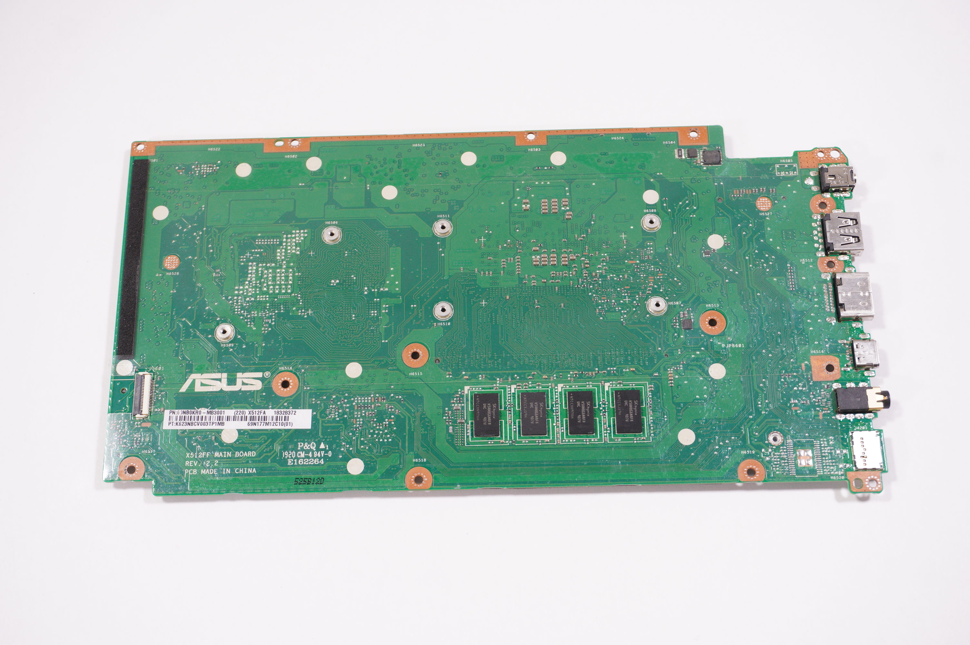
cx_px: 485
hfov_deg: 41.1
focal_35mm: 48
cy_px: 322
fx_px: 1292
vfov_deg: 28.0
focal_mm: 32
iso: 500
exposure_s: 1/100
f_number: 6.3
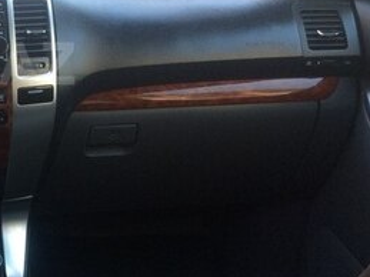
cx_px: -71
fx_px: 791
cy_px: 64
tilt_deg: -15.2
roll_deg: -2.2
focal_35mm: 74
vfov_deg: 19.7
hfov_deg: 24.0
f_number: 2.2
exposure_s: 1/100
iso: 64
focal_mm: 4.15
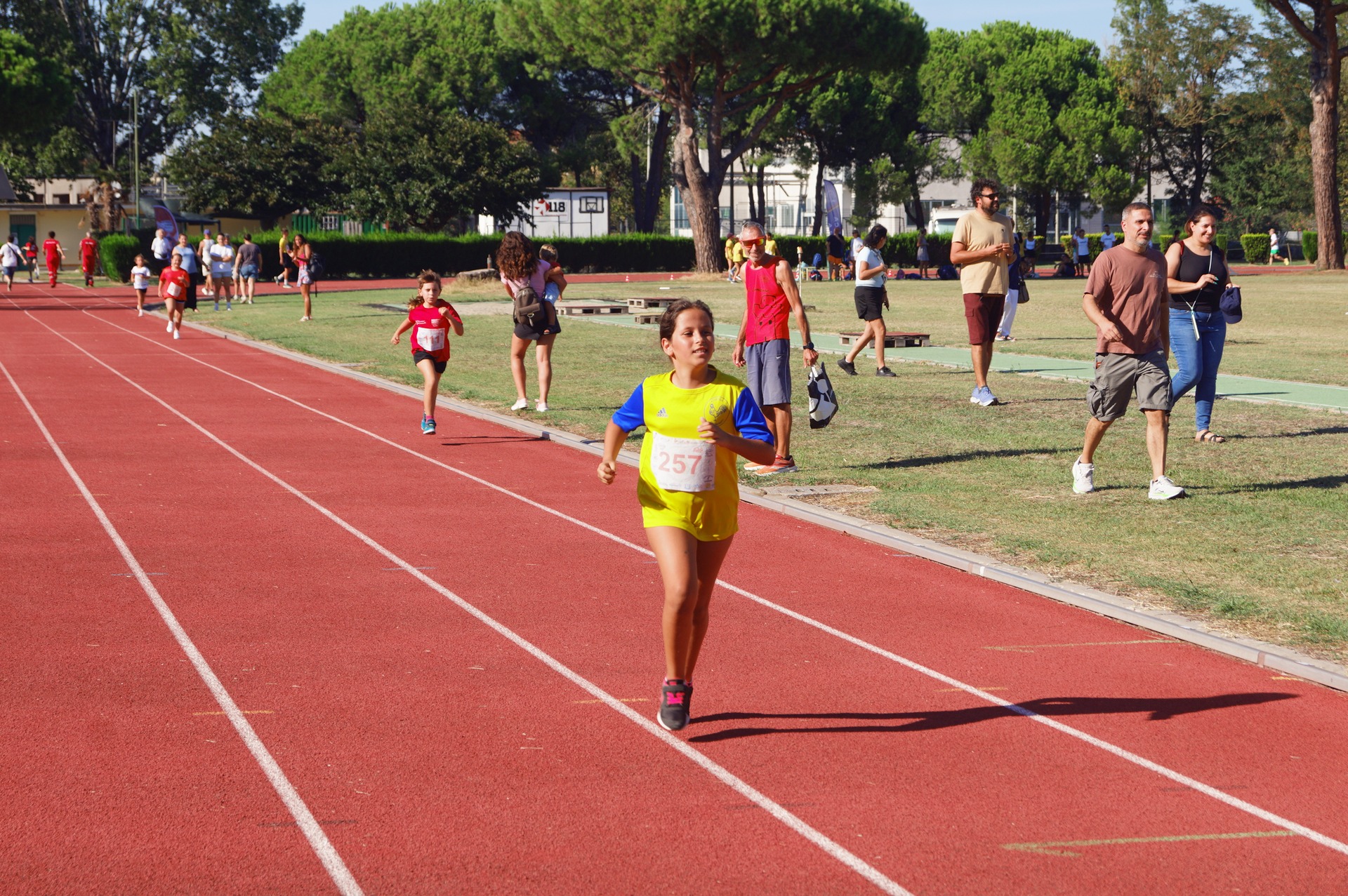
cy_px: 448
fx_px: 3087
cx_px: 674
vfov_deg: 16.5
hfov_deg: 24.6
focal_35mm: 82
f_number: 7.1
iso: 100
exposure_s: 1/250
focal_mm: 55
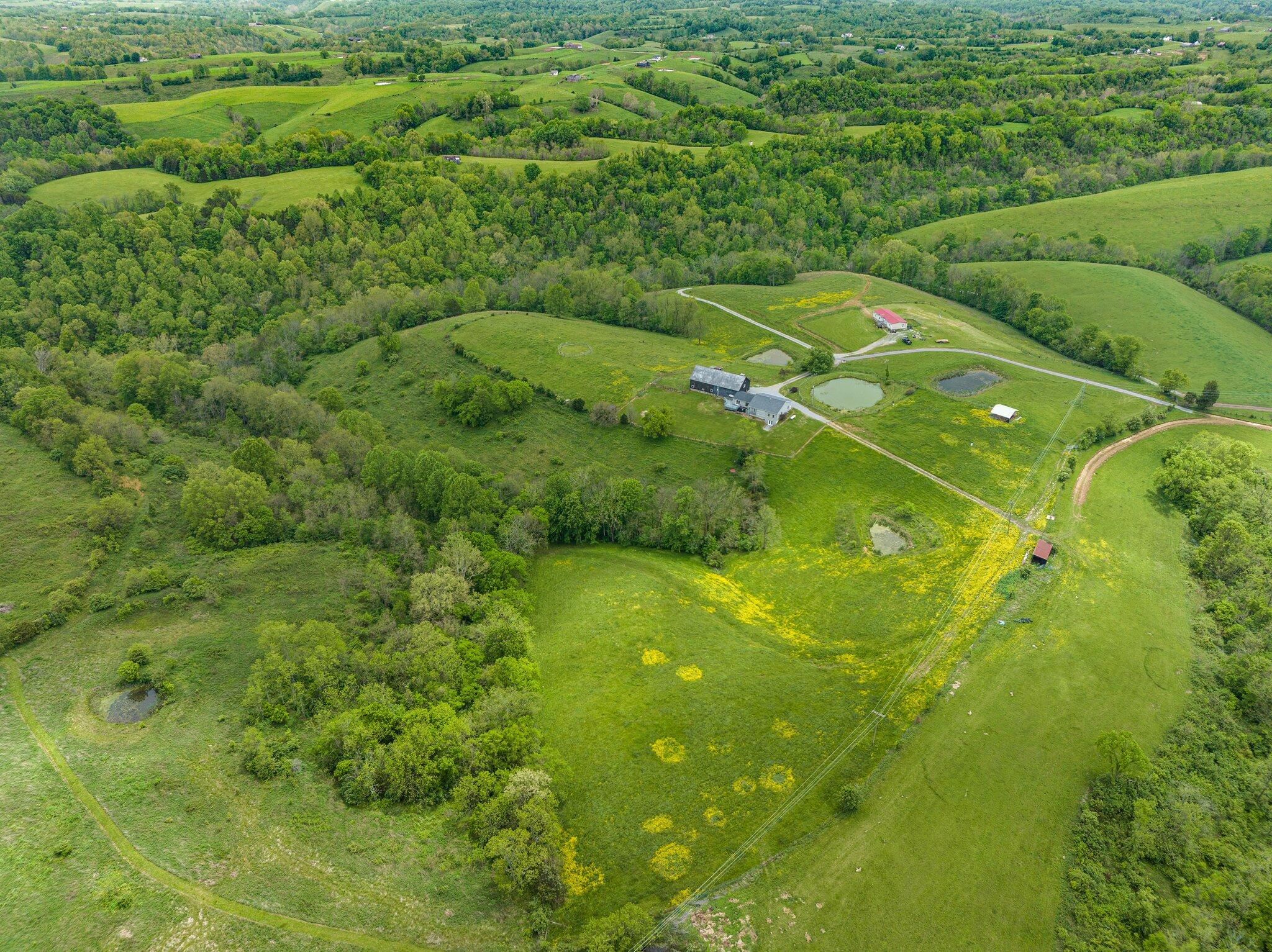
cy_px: 476
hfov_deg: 71.6
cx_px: 636
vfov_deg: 56.8
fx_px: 881
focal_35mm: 24
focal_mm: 12.29
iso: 100
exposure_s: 1/800
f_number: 3.2
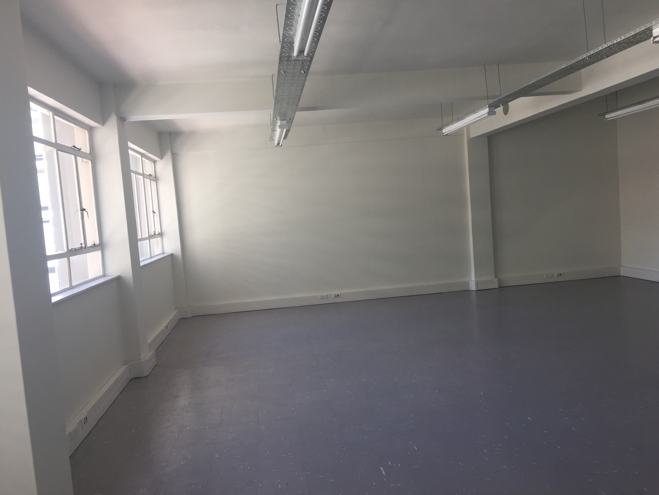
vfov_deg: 48.2
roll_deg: +4.2
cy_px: 248
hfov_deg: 61.7
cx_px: 330
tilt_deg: -8.6
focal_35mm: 29
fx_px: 552
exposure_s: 1/100
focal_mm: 4.15
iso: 40
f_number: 2.2
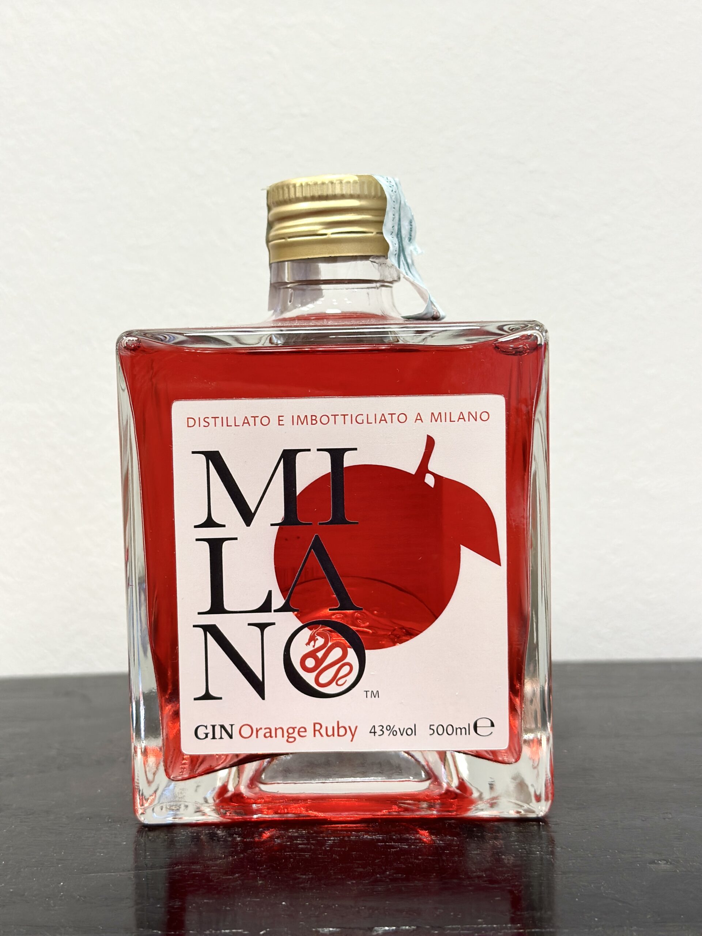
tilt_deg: -5.9
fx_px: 1298
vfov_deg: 39.7
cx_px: 351
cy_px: 468
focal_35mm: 48
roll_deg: +1.0
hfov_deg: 30.3
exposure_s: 1/50
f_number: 1.78
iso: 125
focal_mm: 6.86
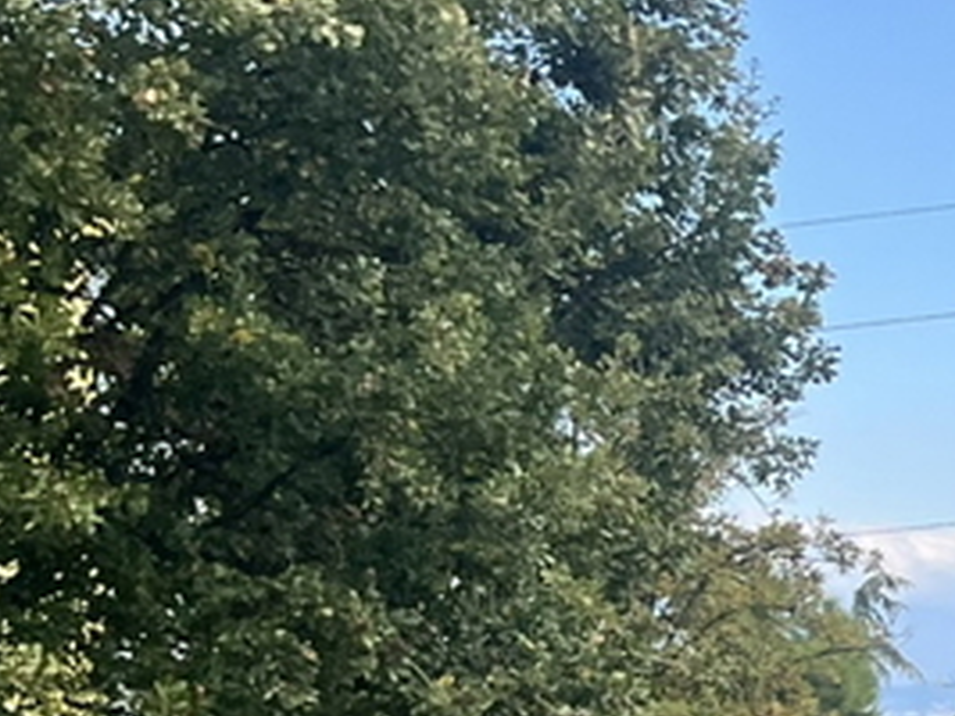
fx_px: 3226
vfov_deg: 12.3
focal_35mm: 117
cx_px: 2024
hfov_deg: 13.8
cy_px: 920
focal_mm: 5.1
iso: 50
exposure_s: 1/1923
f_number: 1.6
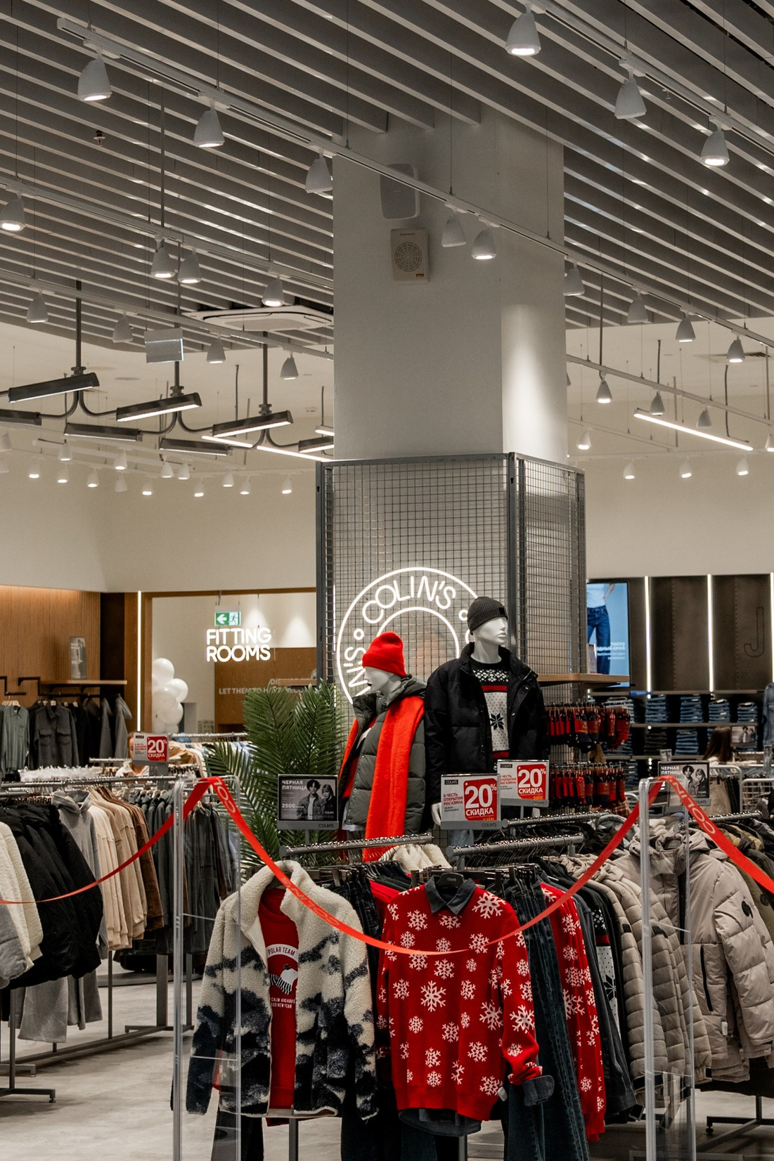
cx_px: 498
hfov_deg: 14.7
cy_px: 415
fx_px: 3000
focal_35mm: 93
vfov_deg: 21.8
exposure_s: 1/320
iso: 500
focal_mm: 40
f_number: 3.5
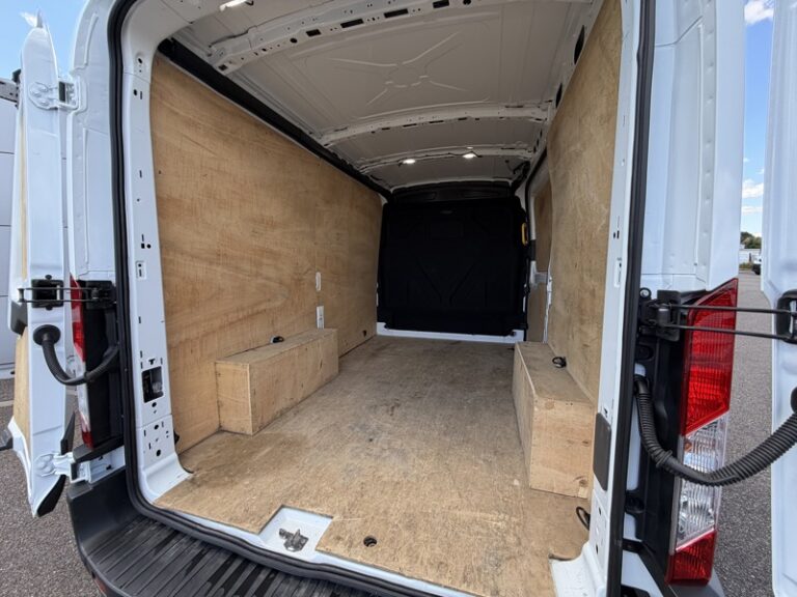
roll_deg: +0.4
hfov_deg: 102.1
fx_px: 322
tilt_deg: -9.2
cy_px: 298
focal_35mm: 14
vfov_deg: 85.7
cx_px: 398
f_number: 2.2
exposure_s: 1/255
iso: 40
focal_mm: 2.22
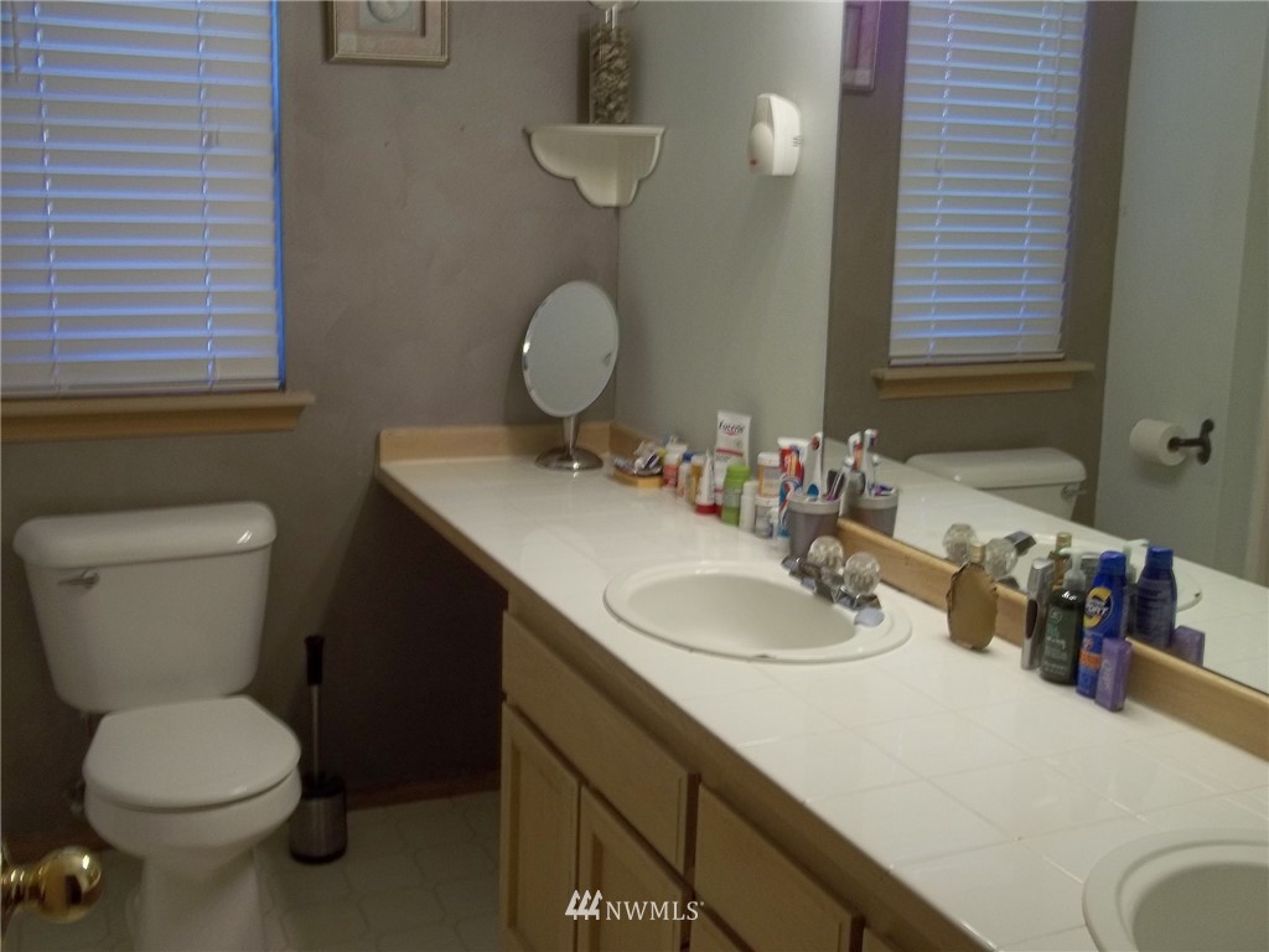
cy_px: 476
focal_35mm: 36
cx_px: 634
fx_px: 1320
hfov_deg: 51.4
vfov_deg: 39.7
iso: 64
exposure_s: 1/40
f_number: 3.1
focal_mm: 6.5
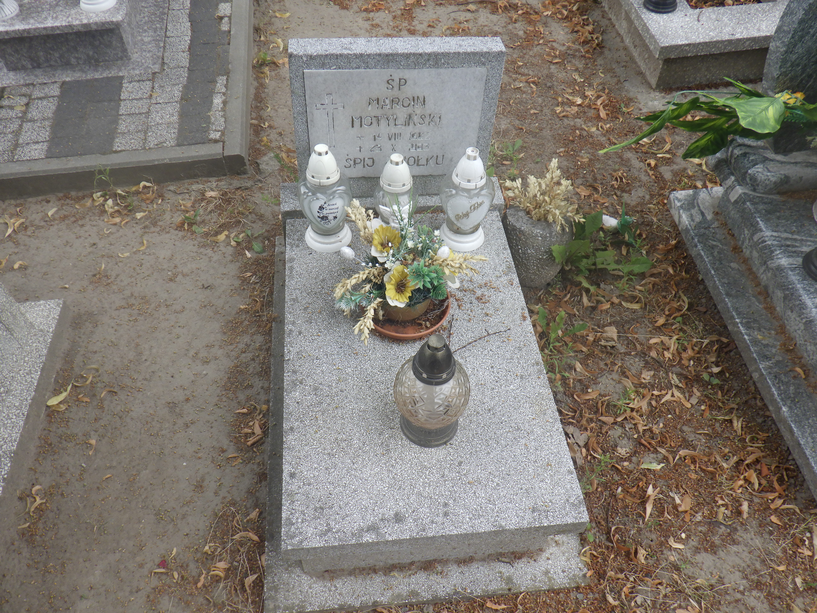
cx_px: 408
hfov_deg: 63.4
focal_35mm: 28
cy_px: 306
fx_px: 661
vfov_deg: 49.7
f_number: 3.5
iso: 125
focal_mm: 5
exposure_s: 1/160
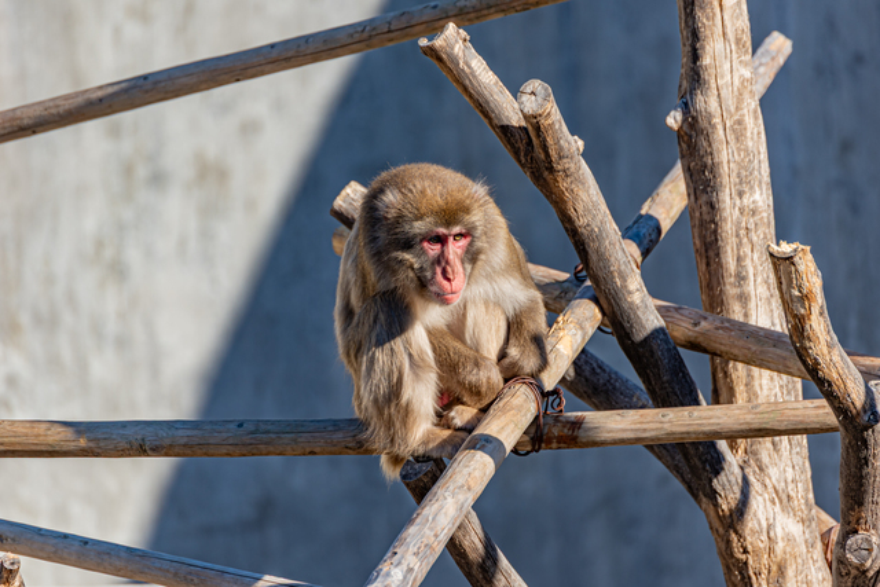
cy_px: 294
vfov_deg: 4.6
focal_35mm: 300
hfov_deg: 6.9
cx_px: 440
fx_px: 7335
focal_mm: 300
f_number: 5.6
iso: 110
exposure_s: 1/320
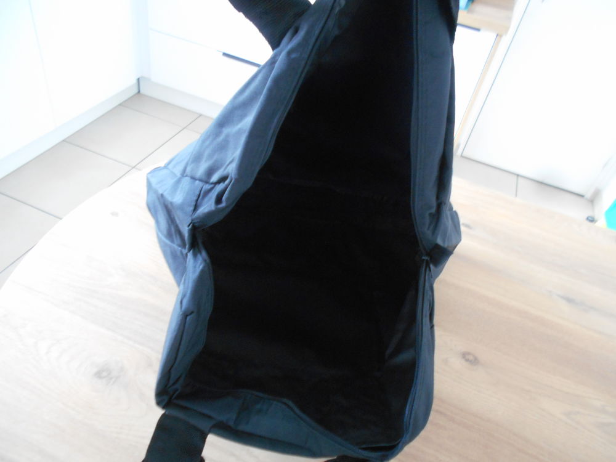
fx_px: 463
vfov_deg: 53.1
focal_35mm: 26
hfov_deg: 67.3
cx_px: 308
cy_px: 231
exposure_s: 1/8
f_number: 3.2
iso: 400
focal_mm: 4.6
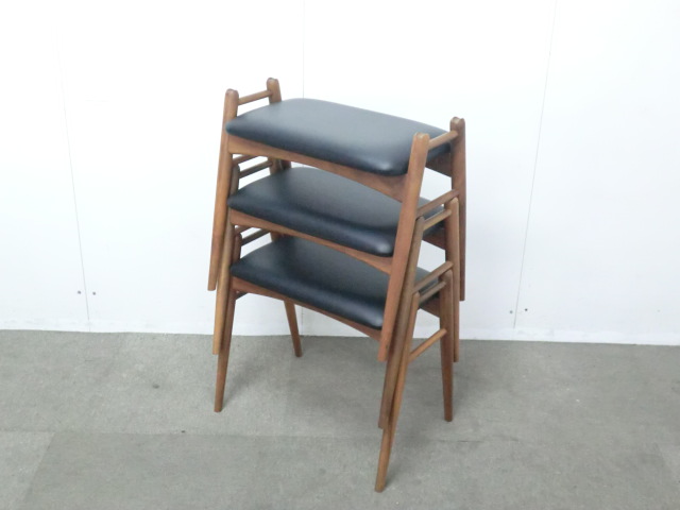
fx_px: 884
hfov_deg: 42.1
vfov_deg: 32.2
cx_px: 340
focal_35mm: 45
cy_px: 255
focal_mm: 8.2
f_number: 4.3
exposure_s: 1/25
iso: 800
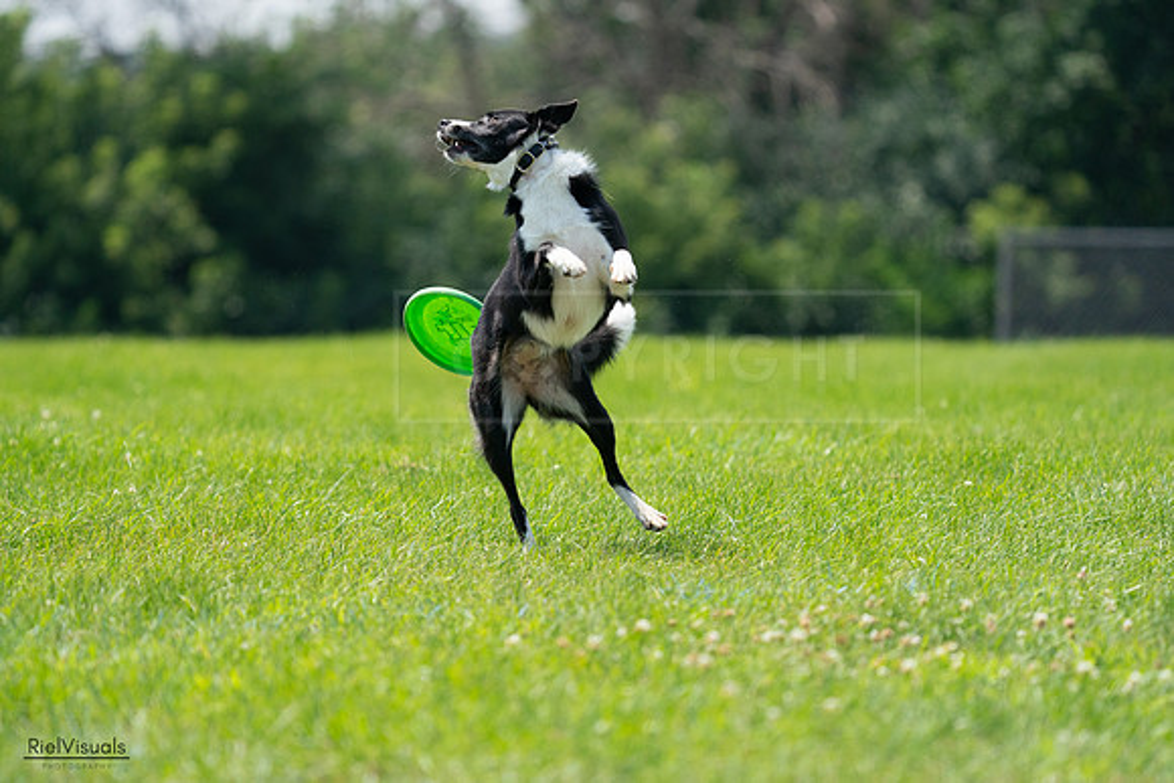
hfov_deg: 5.9
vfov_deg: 3.9
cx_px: 587
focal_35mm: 350
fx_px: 11416
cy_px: 392
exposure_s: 1/3200
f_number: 6.3
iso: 1250
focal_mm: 350
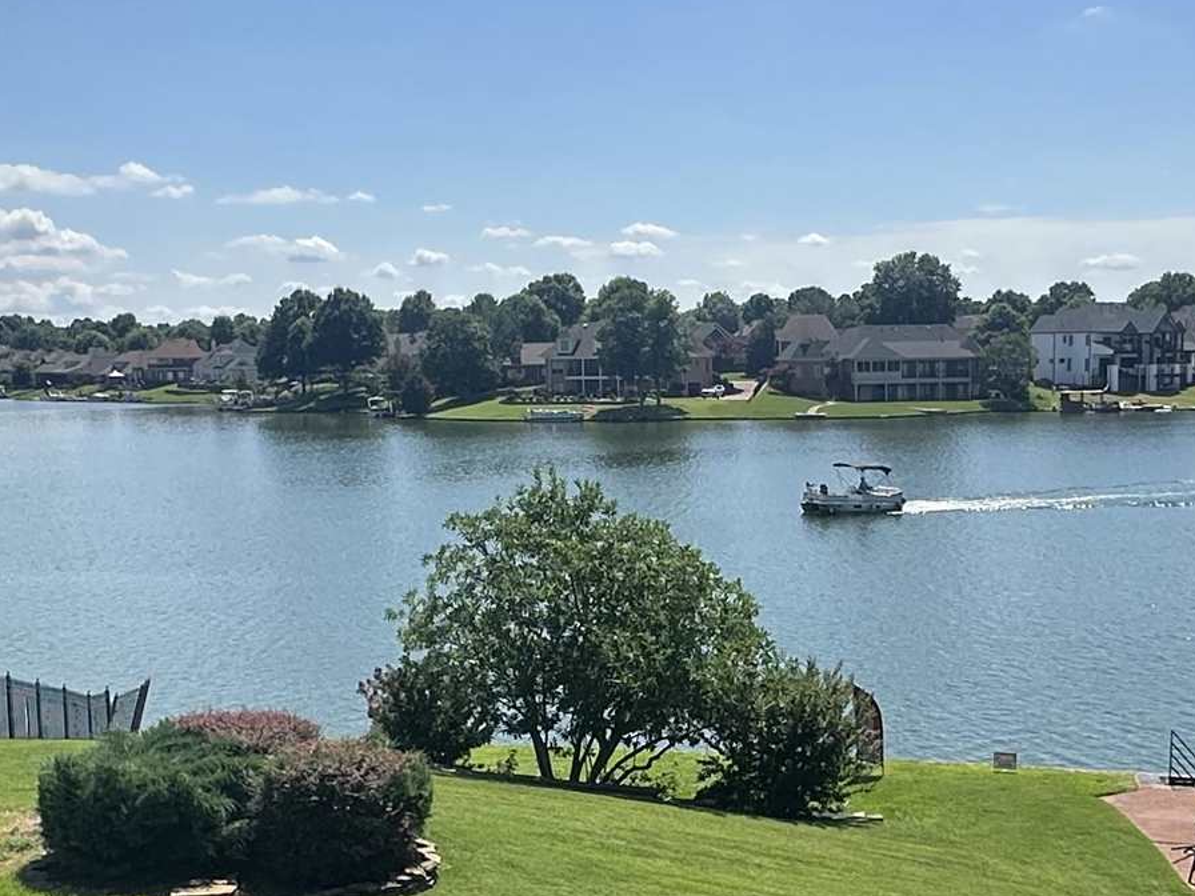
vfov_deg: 30.1
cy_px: 583
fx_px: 1657
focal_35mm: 48
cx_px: 616
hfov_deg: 39.7
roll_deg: +0.3
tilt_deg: -8.0
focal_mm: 2.22
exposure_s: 1/3040
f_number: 2.2
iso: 50
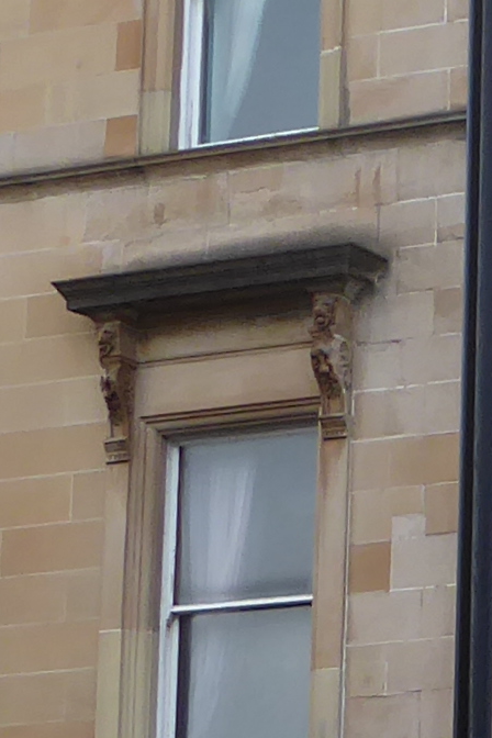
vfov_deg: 9.2
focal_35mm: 223
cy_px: 637
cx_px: 824
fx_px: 4571
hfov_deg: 6.1
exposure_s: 1/60
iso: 125
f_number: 3.7
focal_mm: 6.3
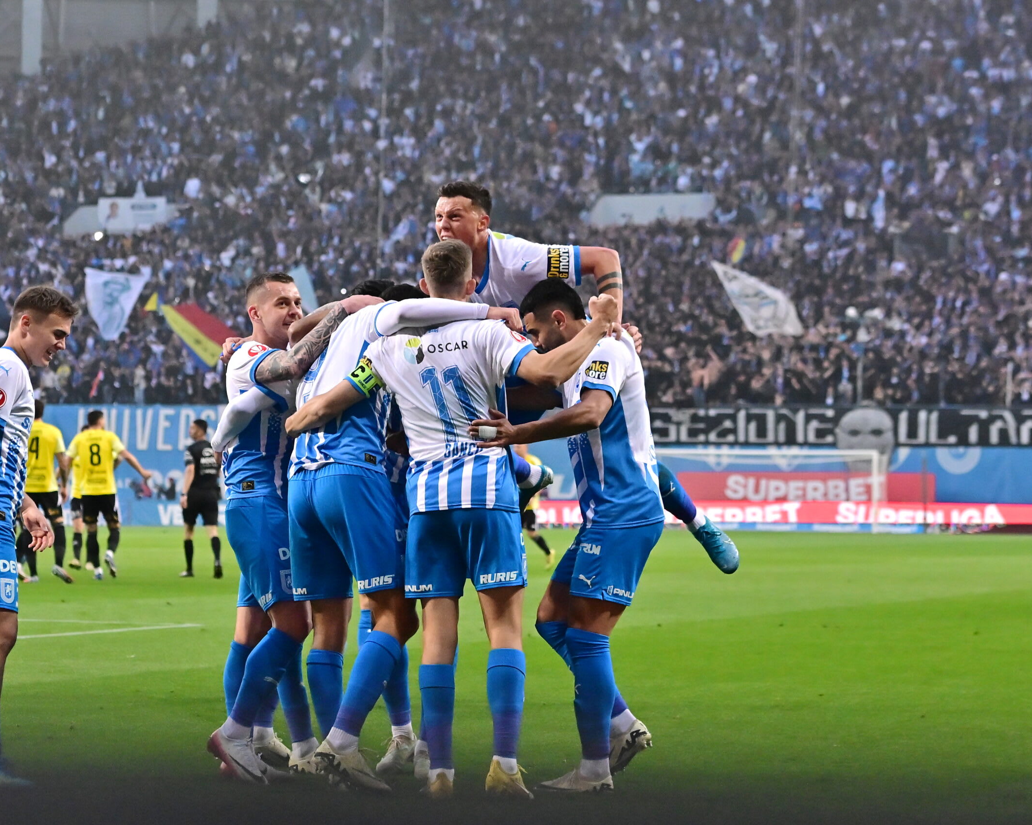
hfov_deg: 16.2
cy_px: 411
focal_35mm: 119
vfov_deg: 13.0
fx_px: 3635
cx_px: 427
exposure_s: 1/1250
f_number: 3.5
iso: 2500
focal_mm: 70
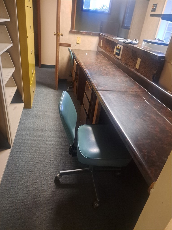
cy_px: 115
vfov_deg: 71.6
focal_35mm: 24
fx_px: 159
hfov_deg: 56.8
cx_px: 86
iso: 640
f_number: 1.8
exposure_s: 1/20
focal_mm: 5.23
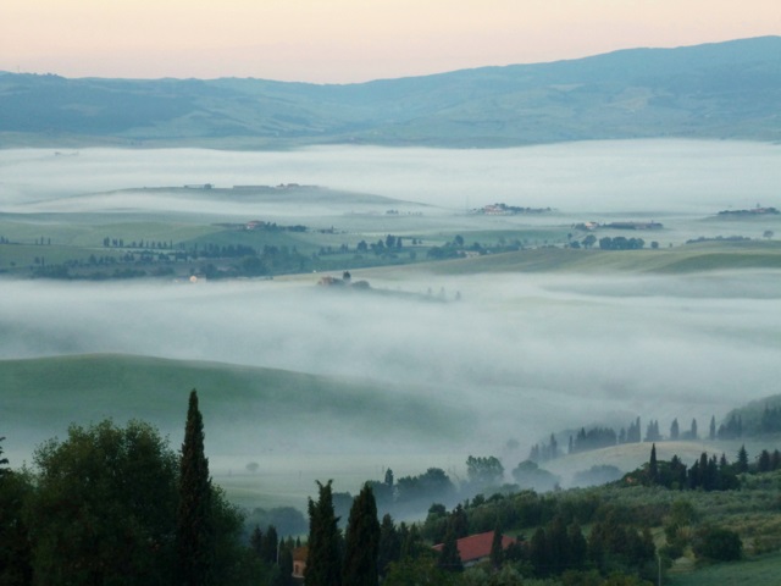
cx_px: 390
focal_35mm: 131
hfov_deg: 15.1
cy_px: 293
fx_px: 2956
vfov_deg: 11.3
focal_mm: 23.4
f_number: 5.2
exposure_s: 1/80
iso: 250
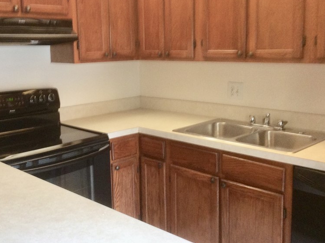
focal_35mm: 44
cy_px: 106
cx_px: 139
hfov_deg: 42.9
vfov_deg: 32.7
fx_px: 412
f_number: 2.4
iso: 125
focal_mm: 3.3
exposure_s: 1/24
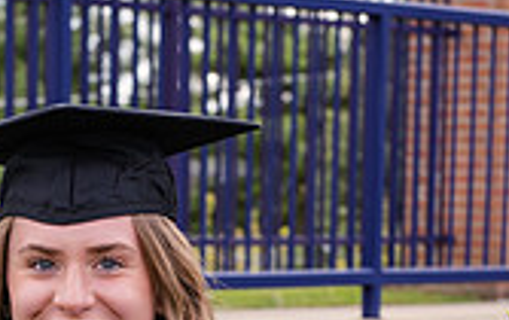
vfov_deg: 6.3
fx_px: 2849
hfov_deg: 10.2
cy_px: 571
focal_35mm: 205
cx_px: 58
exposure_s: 1/200
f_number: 5.6
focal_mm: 58
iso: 200
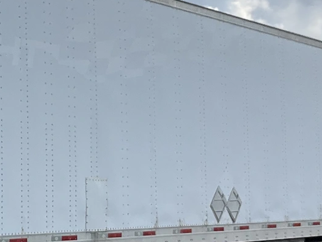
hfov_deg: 17.4
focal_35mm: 110
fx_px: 1023
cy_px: 121
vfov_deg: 13.5
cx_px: -13
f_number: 1.8
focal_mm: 3
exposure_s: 1/2667
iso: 25
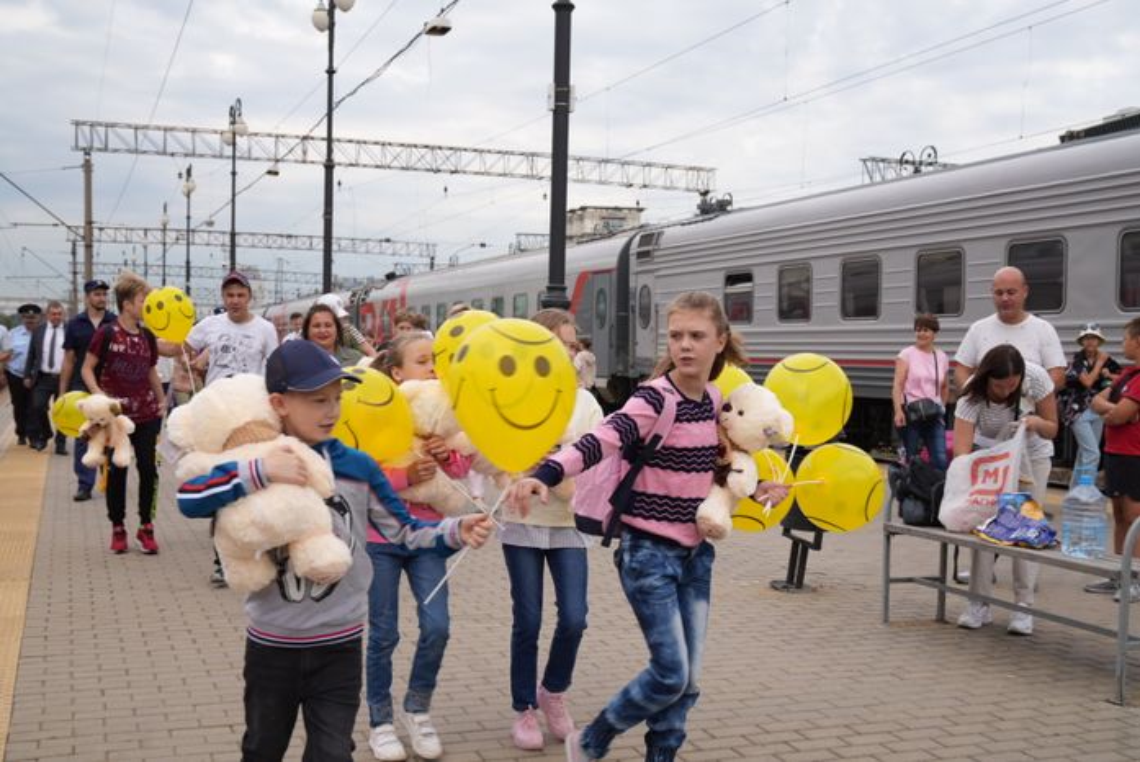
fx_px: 1299
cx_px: 570
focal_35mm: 41
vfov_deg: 32.7
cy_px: 381
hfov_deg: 47.4
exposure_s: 1/200
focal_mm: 41
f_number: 5.6
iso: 100
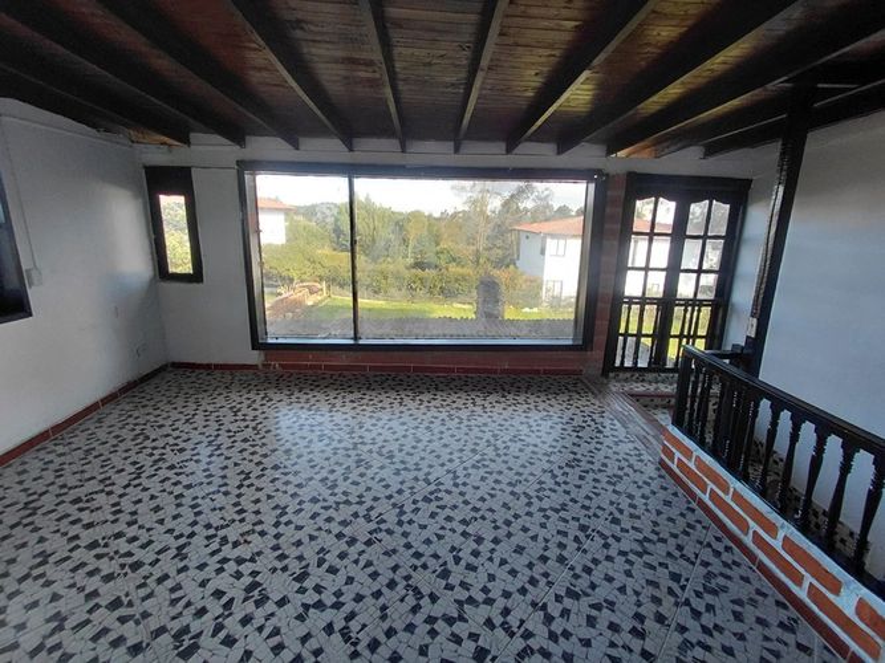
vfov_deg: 78.1
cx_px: 442
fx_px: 409
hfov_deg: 94.5
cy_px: 332
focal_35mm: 16
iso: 40
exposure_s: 1/141
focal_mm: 1.64
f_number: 2.2
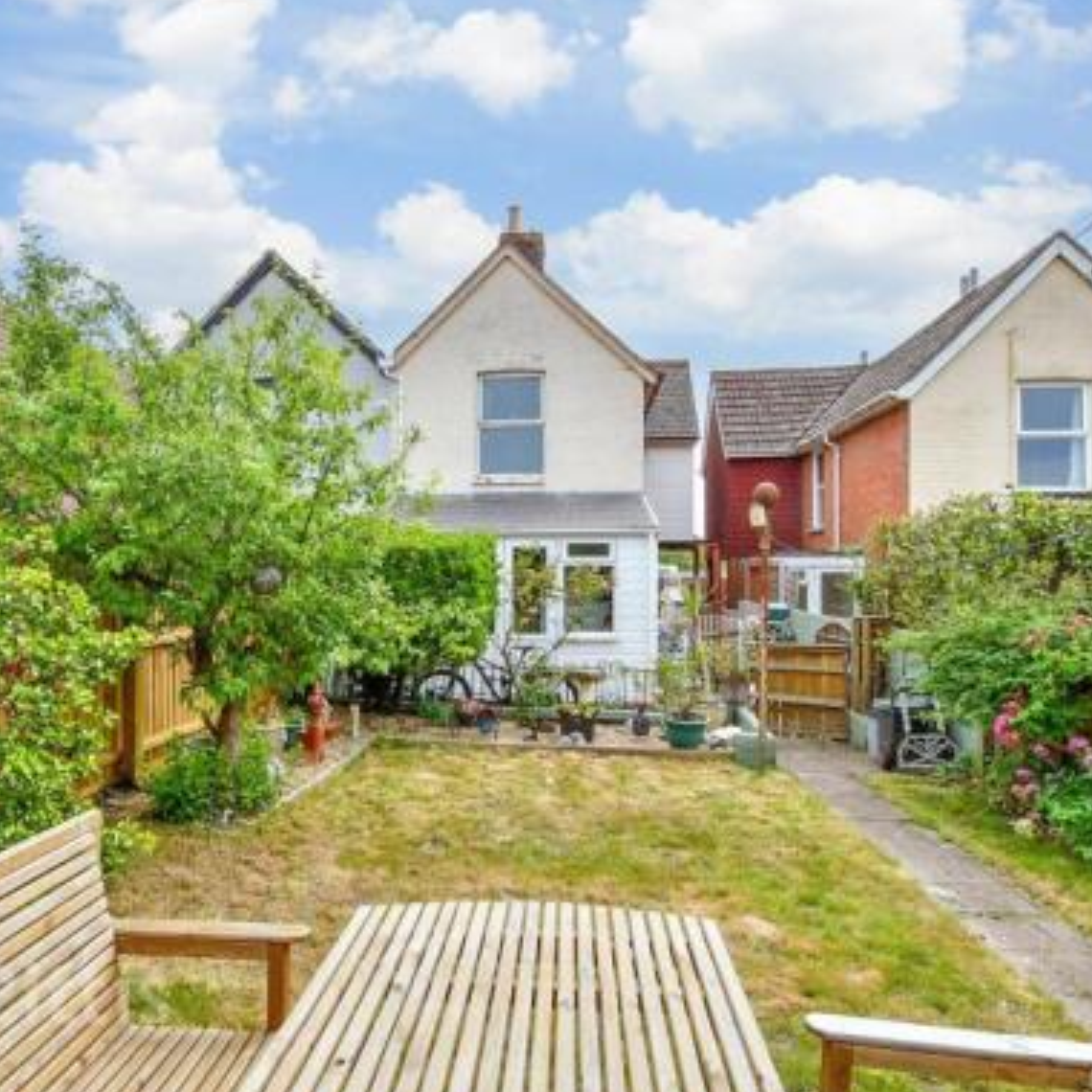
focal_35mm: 22
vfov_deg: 69.6
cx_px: 499
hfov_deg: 69.5
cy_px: 565
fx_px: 785
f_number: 8
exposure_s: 1/320
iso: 320
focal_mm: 10
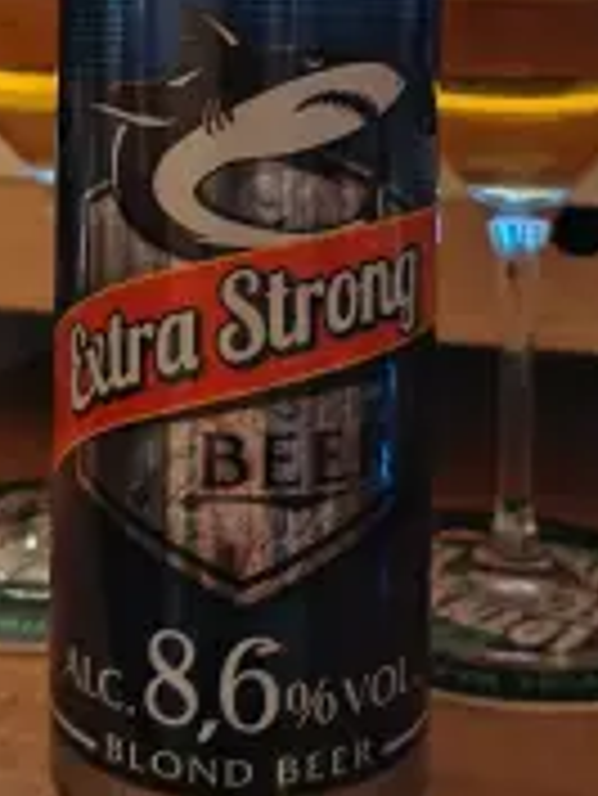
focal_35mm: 52
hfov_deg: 28.0
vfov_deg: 34.7
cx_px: 243
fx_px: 1196
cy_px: 81
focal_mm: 5.56
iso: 775
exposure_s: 1/10
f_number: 1.88
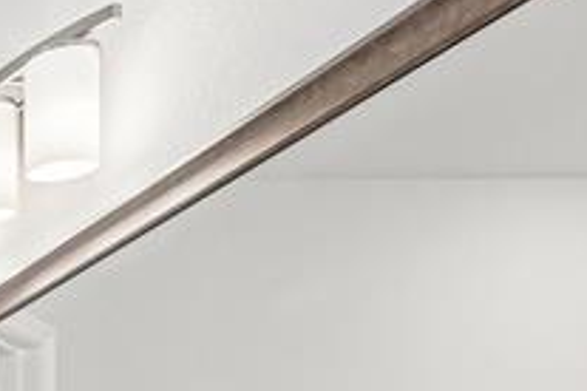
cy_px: 722
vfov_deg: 13.6
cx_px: -695
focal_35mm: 89
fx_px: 1451
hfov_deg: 15.9
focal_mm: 18
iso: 400
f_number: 8
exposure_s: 1/40
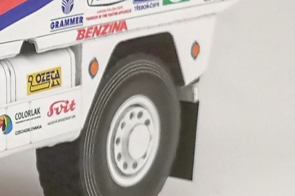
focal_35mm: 180
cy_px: 29
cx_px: -233
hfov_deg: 10.7
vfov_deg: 7.6
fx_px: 1475
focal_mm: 3.95
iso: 50
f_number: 1.8
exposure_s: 1/223
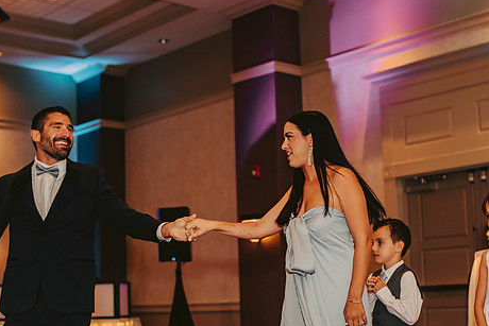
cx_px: 271
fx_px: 856
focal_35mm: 63
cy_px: 177
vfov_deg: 21.6
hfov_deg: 31.9
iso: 800
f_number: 2.5
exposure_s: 1/125
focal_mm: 50
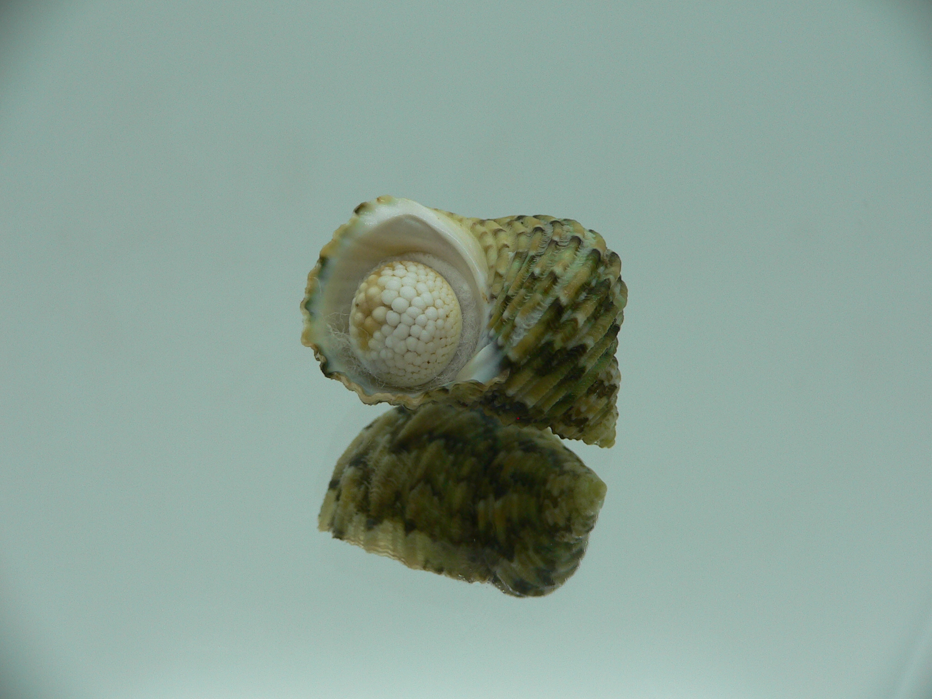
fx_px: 942
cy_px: 350
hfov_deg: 52.6
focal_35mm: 35
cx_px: 466
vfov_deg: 40.7
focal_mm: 4.6
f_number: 2.8
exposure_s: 1/60
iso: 80
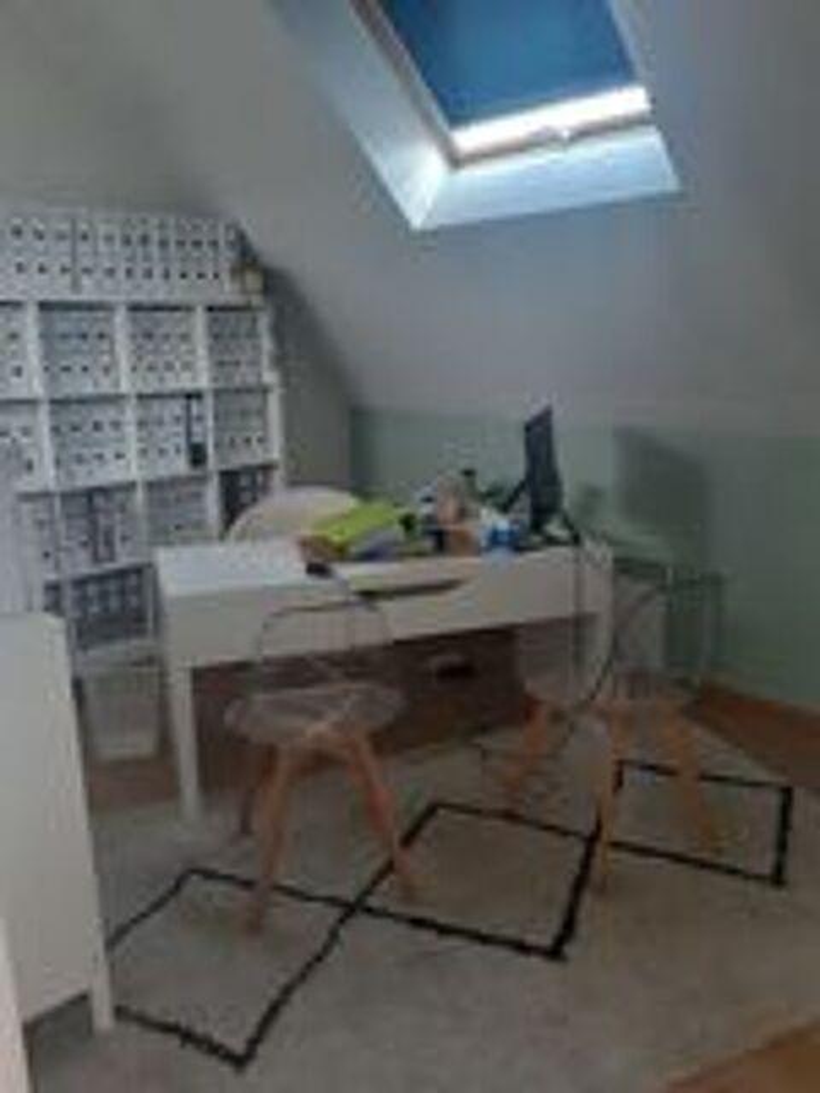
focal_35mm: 26
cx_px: 410
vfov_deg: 67.3
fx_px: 821
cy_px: 546
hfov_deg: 53.1
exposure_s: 1/40
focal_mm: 3.92
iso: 250
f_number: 1.7
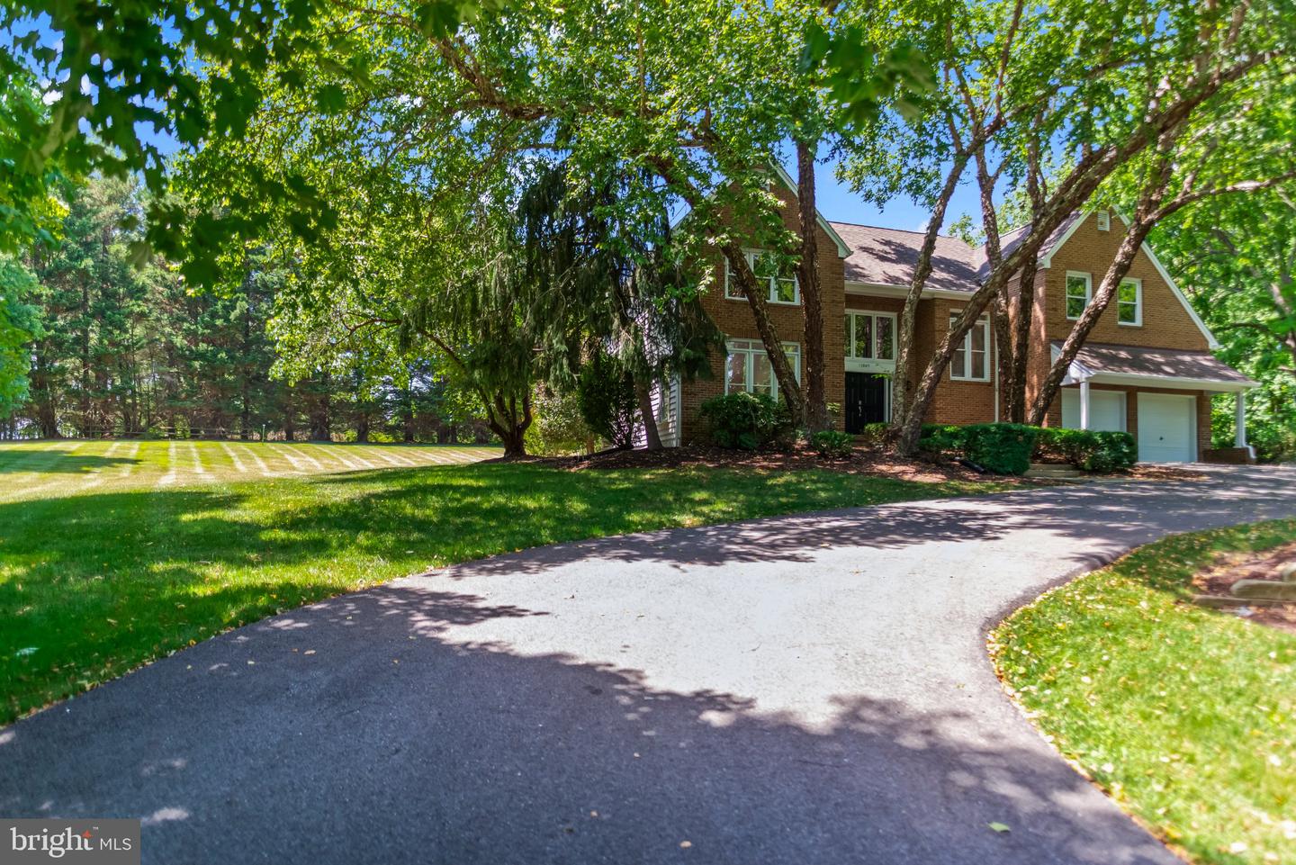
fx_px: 720
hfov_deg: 84.0
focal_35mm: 20
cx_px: 648
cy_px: 432
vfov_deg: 62.0
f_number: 1.8
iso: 400
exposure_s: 1/1250
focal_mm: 20
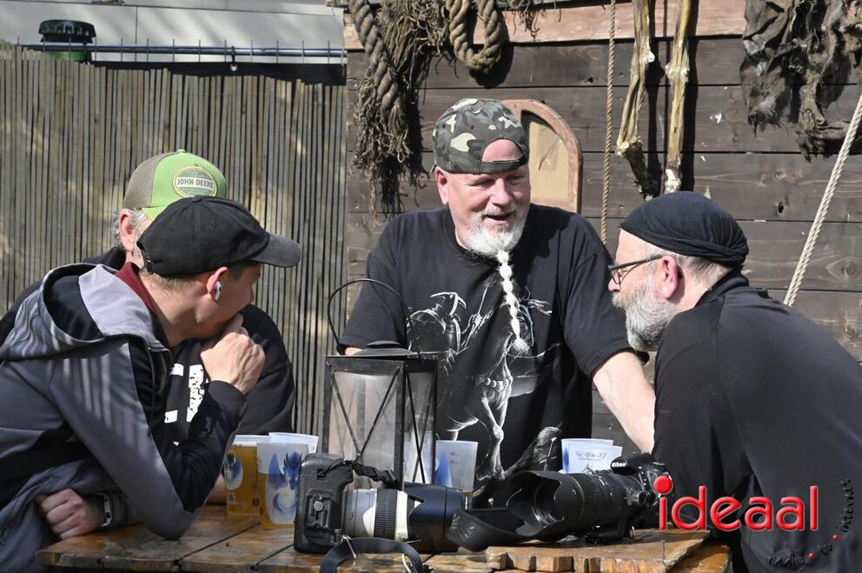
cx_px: 431
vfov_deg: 10.5
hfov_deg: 15.8
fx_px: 3109
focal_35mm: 130
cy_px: 286
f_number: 20
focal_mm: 130
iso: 8000
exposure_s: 1/2500
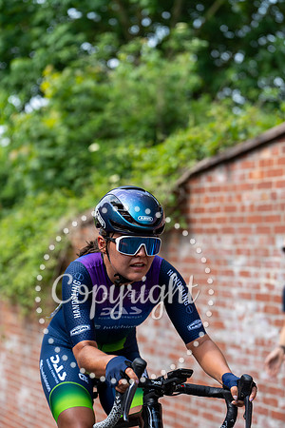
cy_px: 214
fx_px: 1021
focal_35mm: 86
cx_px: 142
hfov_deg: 15.9
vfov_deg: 23.6
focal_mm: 86
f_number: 3.2
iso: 200
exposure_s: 1/640
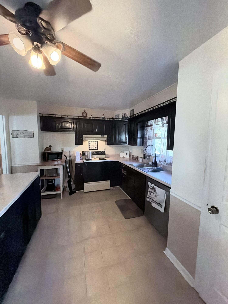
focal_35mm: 14
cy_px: 152
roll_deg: -1.1
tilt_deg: -4.8
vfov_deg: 102.1
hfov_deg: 85.7
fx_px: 123
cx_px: 114
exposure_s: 1/498
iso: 3200
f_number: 2.2
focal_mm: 2.22
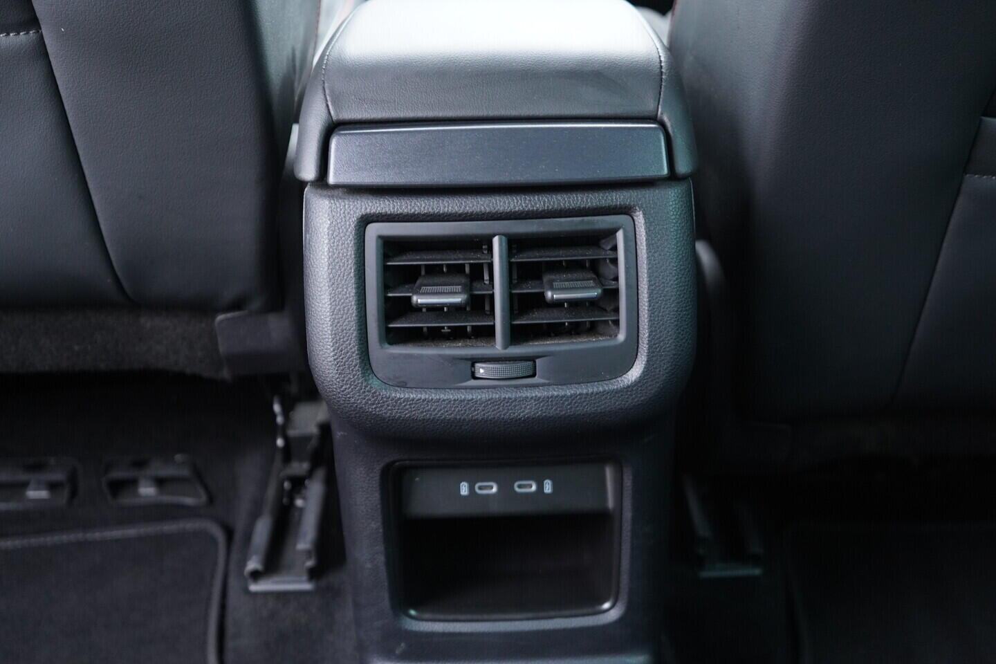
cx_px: 498
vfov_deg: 36.9
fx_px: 996
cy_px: 332
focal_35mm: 36
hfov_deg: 53.1
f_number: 2.8
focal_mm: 24
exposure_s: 1/40
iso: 1250
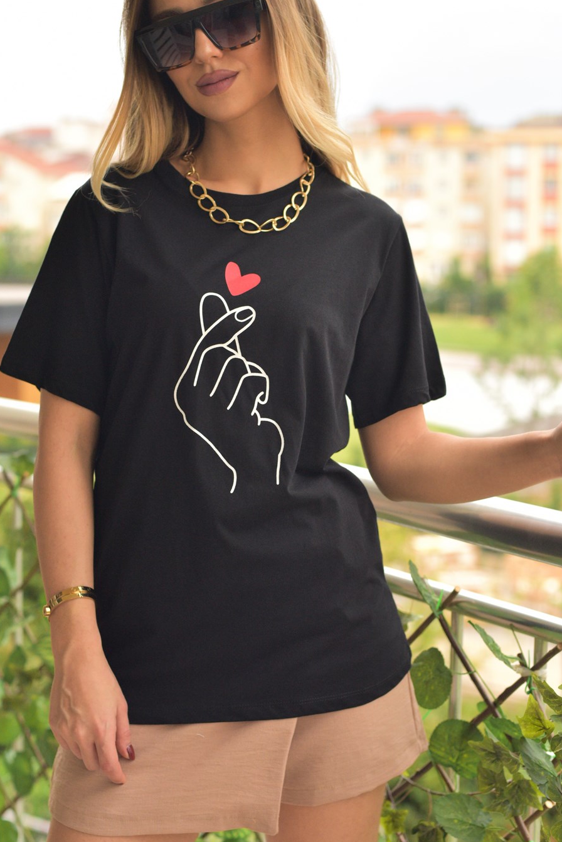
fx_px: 1567
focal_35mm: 67
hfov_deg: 20.3
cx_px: 298
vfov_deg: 30.1
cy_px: 420
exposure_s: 1/2000
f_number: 3.5
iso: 1250
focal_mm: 50
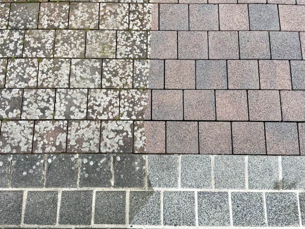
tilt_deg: -77.0
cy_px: 114
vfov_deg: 53.1
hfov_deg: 67.3
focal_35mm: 26
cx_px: 152
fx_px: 229
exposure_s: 1/190
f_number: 1.6
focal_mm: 4.2
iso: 32
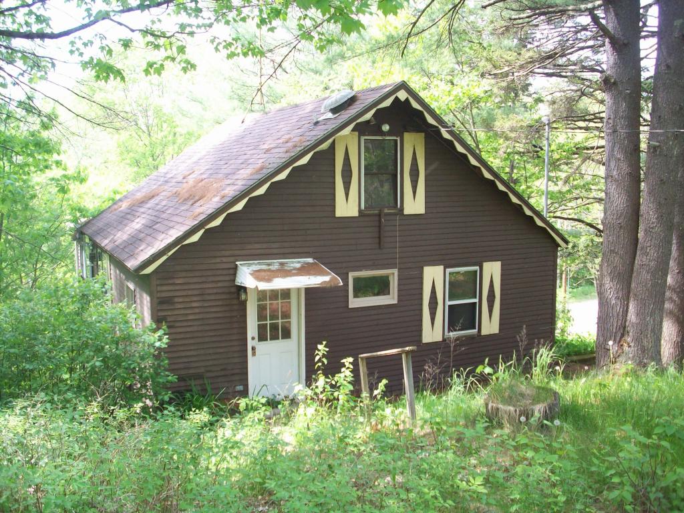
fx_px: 731
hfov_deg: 50.1
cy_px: 256
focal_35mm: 37
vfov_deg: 38.7
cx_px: 342
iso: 80
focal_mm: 6.2
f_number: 2.8
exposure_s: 1/80.8
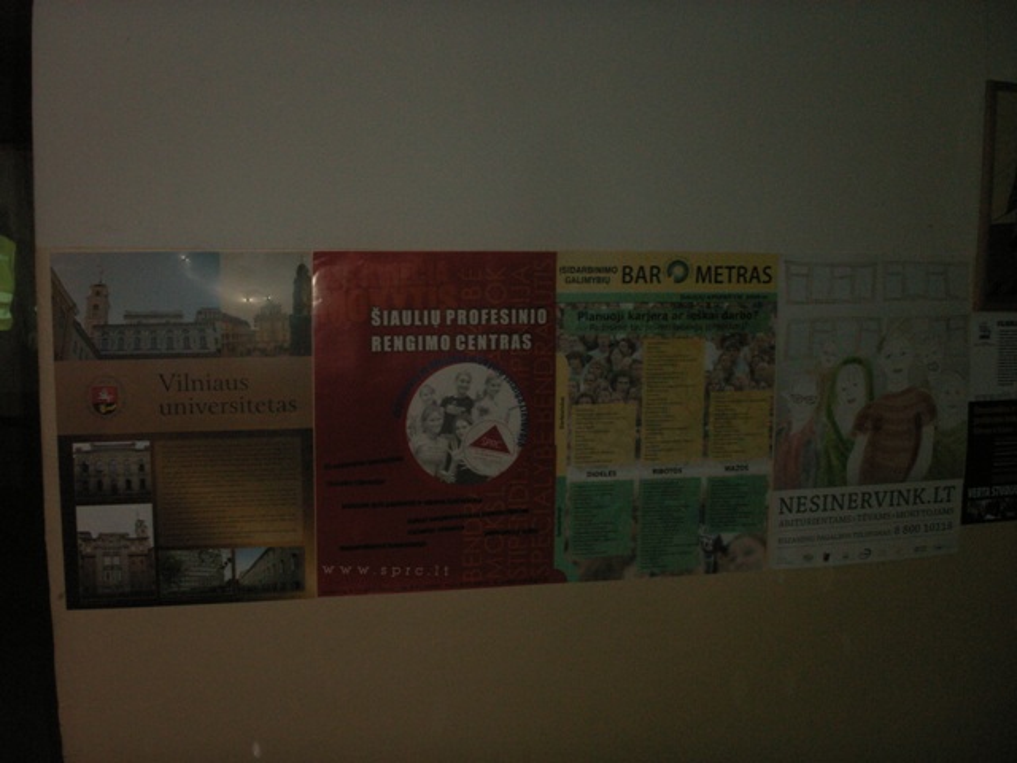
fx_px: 1087
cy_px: 382
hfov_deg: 50.1
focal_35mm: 37
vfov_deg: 38.7
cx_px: 508
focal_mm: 7.7
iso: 160
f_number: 7.1
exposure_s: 1/40
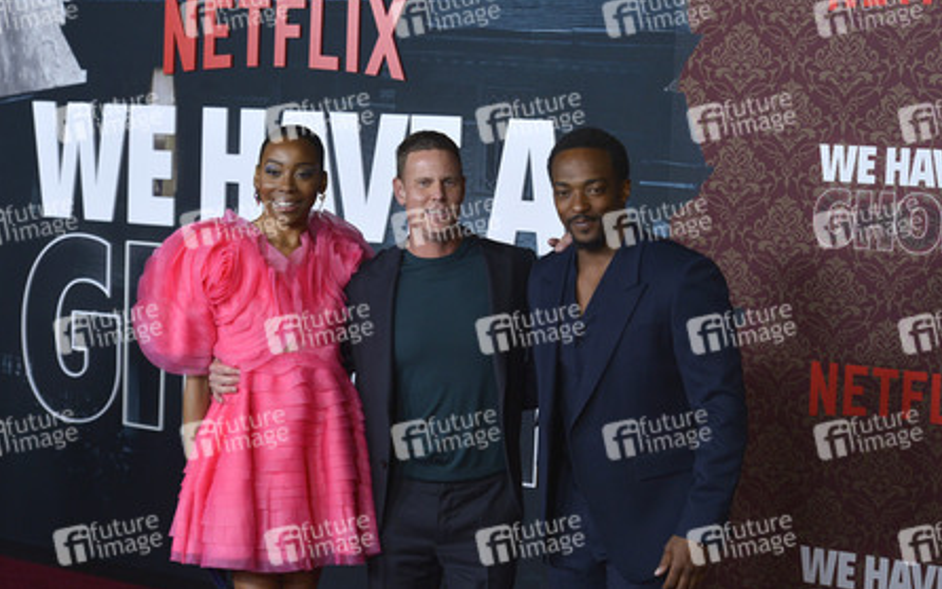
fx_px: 1849
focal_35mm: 72
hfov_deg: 28.6
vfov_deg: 18.1
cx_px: 473
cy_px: 277
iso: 2000
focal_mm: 70
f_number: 6.3
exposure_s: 1/320
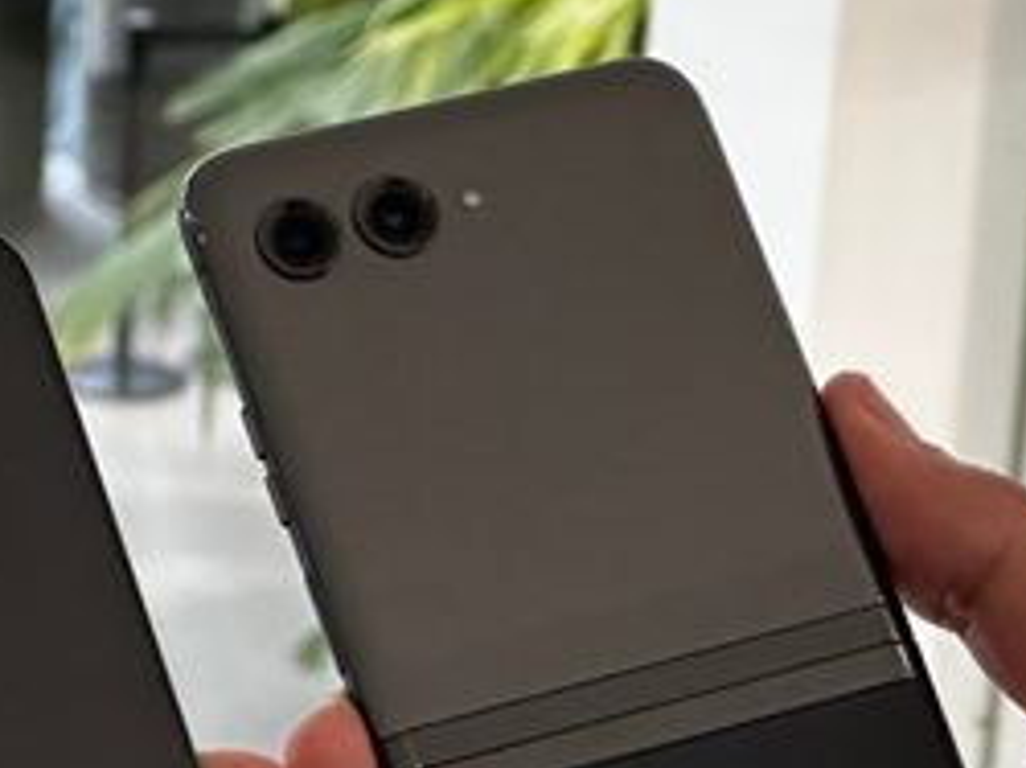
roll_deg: -2.8
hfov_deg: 8.9
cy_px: 706
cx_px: 267
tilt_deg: -20.9
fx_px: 6574
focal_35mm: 222
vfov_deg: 6.7
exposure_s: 1/120
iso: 250
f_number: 2.8
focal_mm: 9
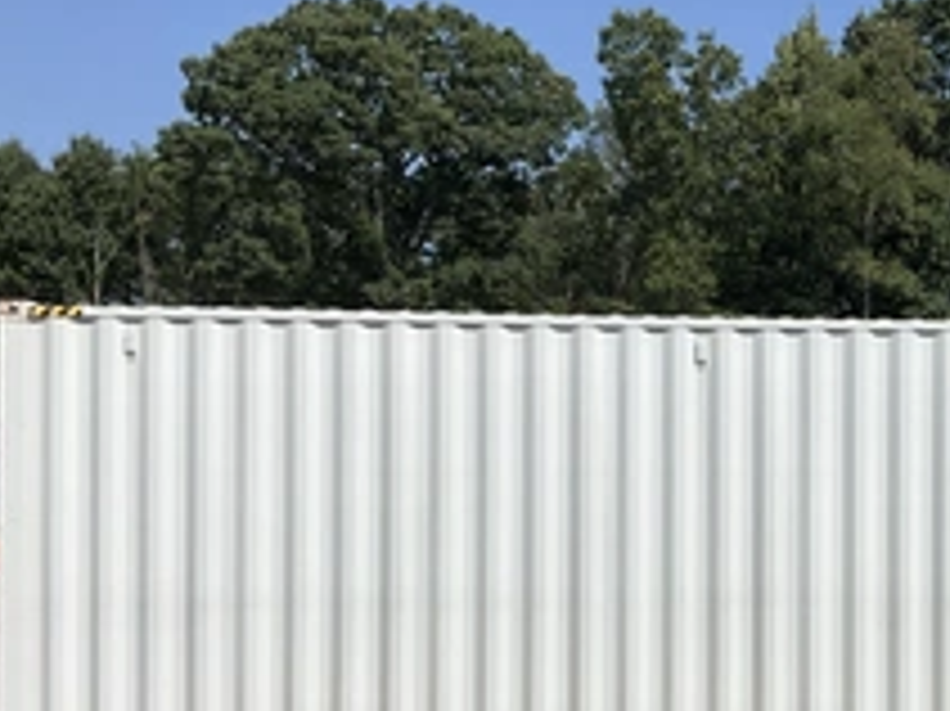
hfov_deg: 33.5
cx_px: 819
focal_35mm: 55
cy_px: 522
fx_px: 1509
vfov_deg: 26.2
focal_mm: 3
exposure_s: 1/4065
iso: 25
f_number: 1.8
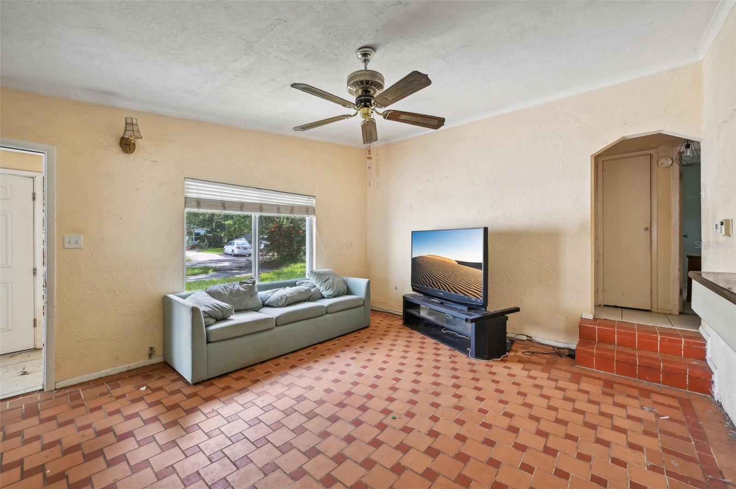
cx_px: 368
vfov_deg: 81.1
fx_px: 286
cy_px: 244
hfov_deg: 104.3
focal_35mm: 14
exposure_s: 1/40
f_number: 8
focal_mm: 14
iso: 400
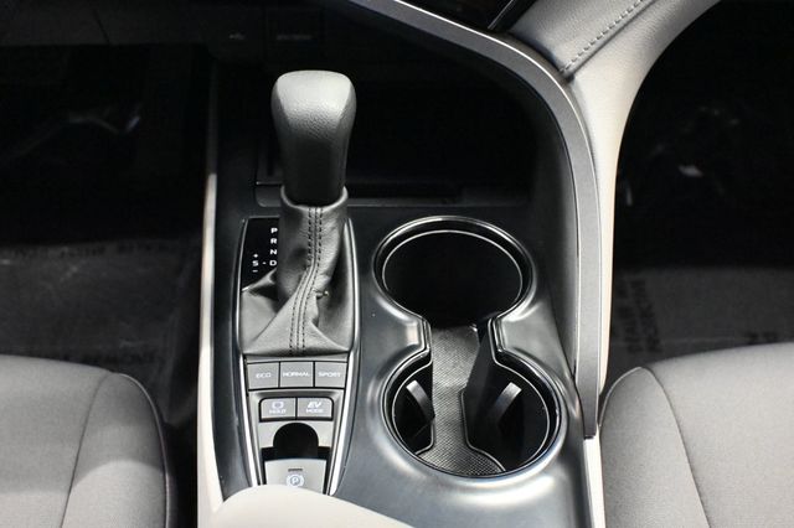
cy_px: 264
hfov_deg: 40.0
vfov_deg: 27.2
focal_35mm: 50
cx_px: 397
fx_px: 1091
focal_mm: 33
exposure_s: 1/30
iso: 12800
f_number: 5
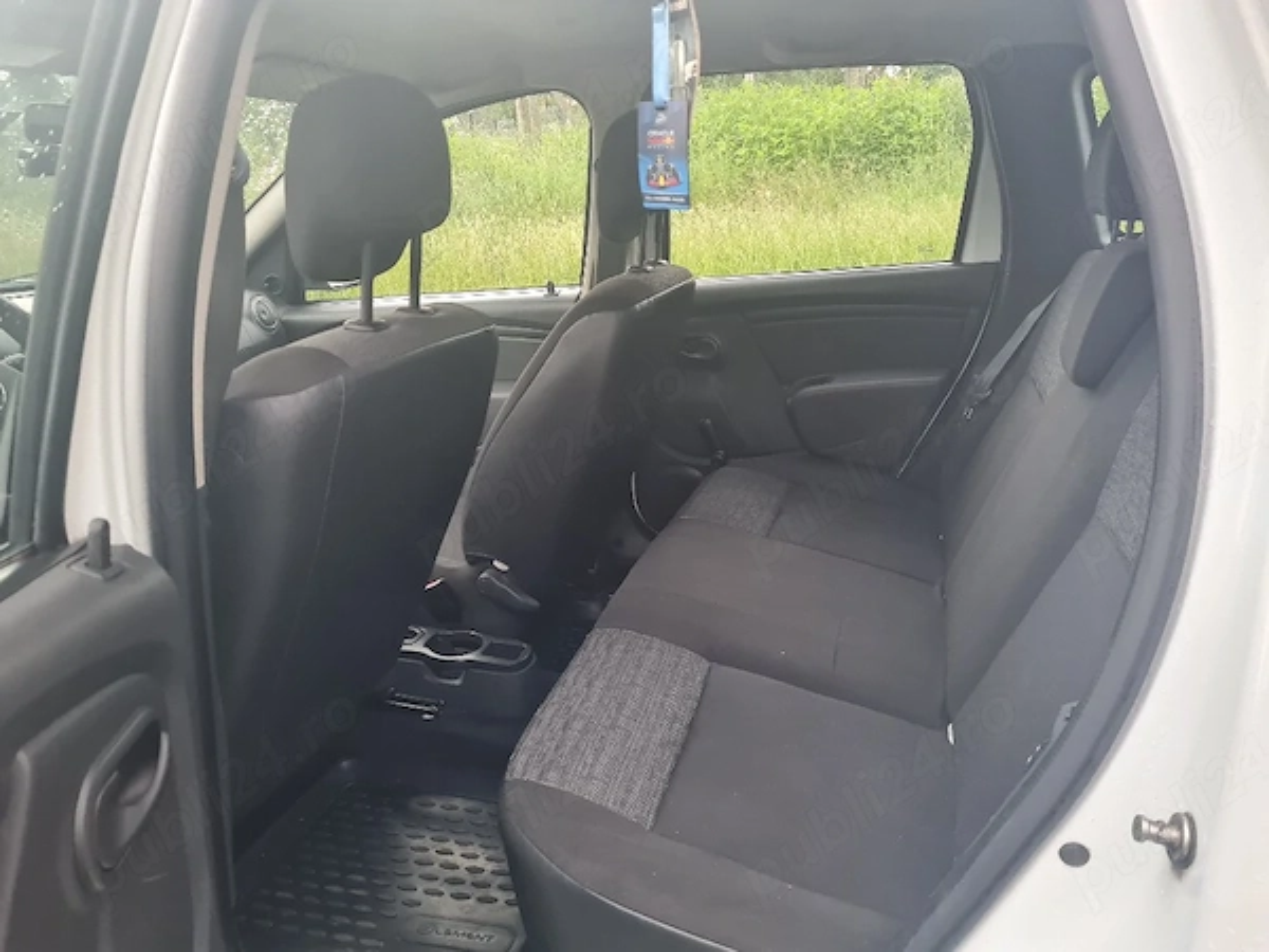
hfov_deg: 67.3
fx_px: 953
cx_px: 634
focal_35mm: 26
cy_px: 476
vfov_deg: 53.1
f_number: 1.8
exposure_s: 1/50
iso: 200
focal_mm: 5.4
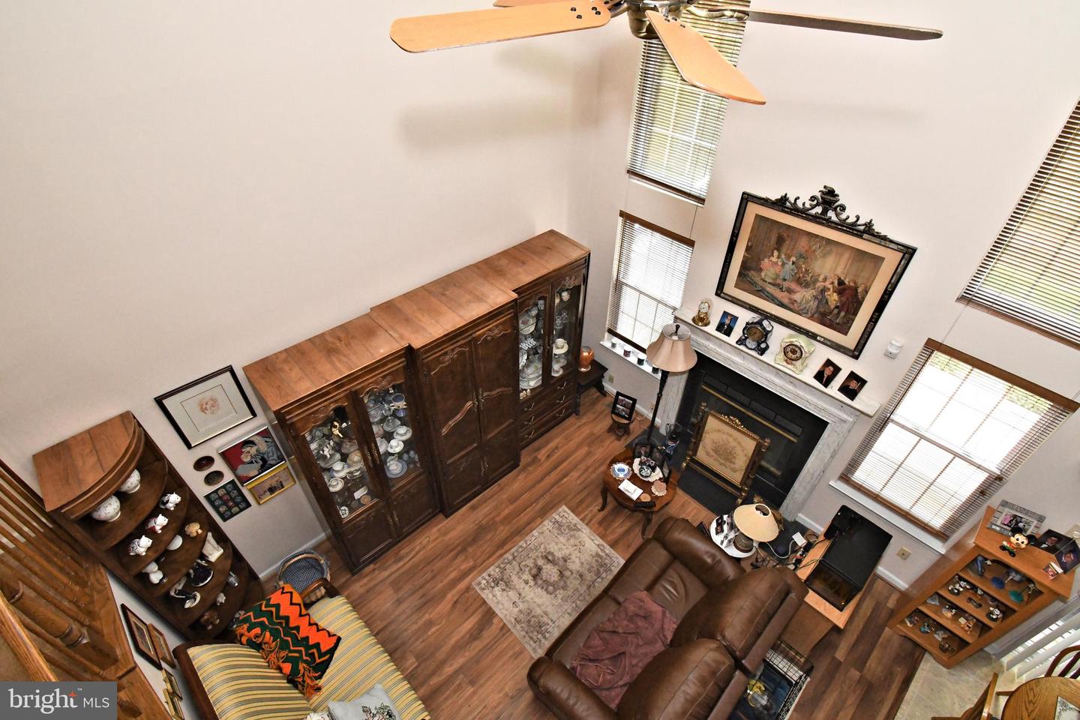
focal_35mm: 16
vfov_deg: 73.7
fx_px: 480
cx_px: 540
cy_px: 360
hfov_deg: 96.7
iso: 4000
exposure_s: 1/250
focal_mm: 11
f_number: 10
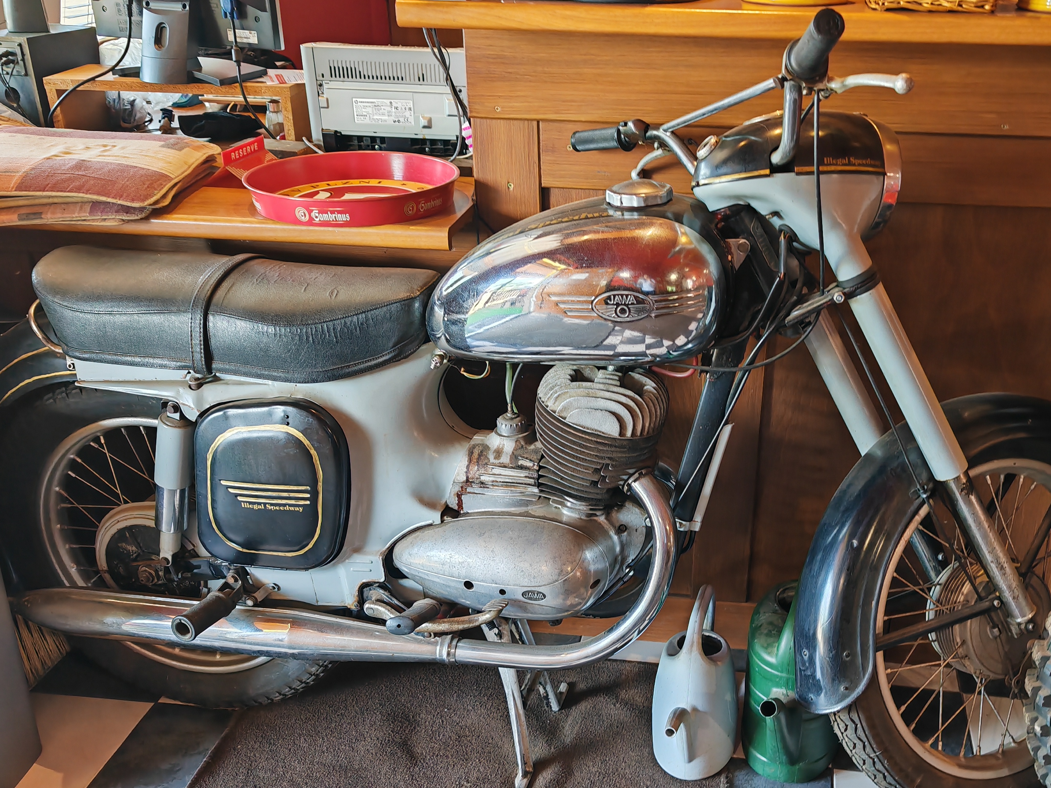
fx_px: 1154
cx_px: 630
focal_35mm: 38
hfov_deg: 48.7
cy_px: 473
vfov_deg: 37.6
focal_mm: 7.62
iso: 100
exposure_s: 1/50
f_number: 1.6
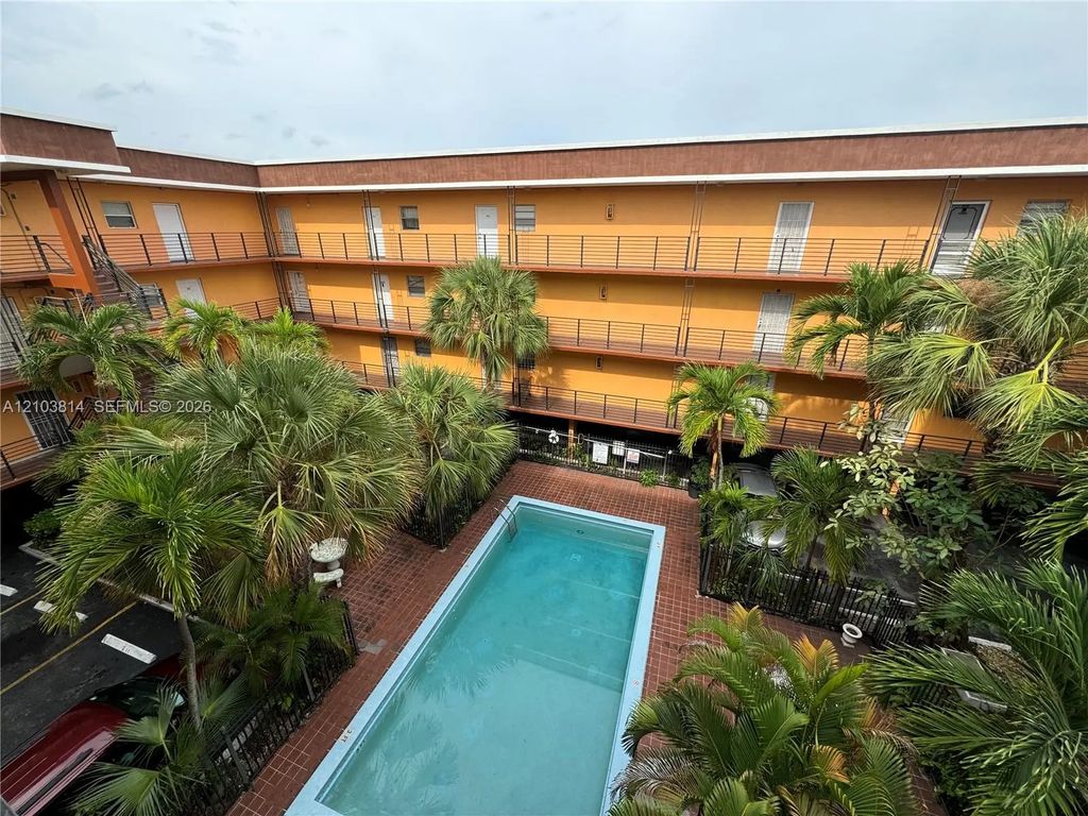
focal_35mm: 14
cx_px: 544
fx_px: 440
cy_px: 408
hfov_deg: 102.1
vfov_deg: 85.7
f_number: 2.2
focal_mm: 2.22
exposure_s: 1/552
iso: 40
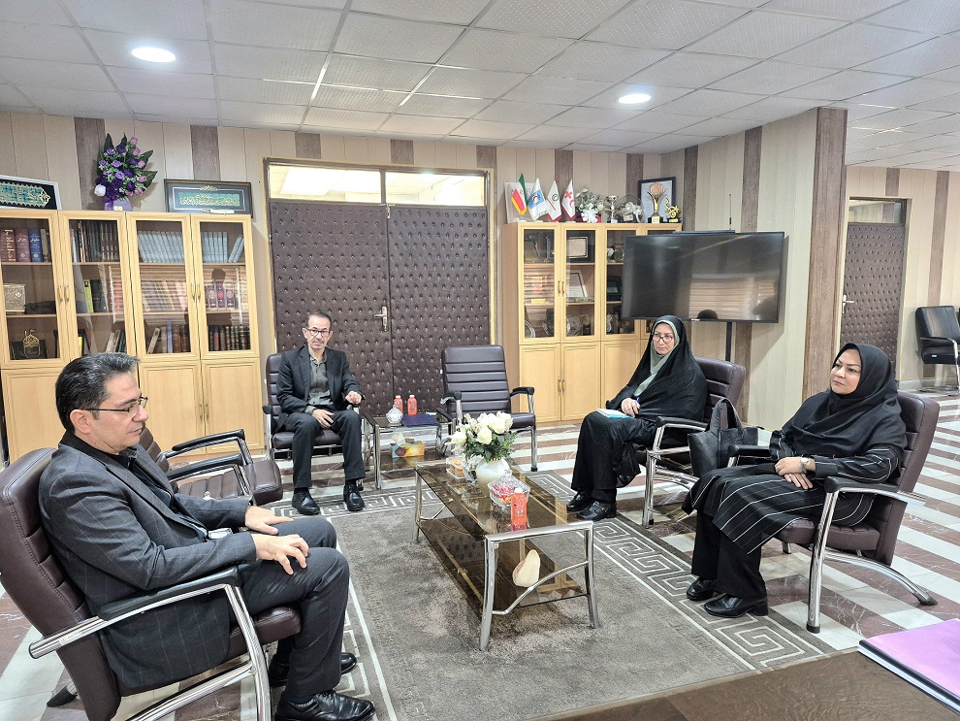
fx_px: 638
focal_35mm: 23
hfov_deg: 73.9
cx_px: 480
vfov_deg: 58.9
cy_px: 360
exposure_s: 1/100
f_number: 1.8
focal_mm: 5.4
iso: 500
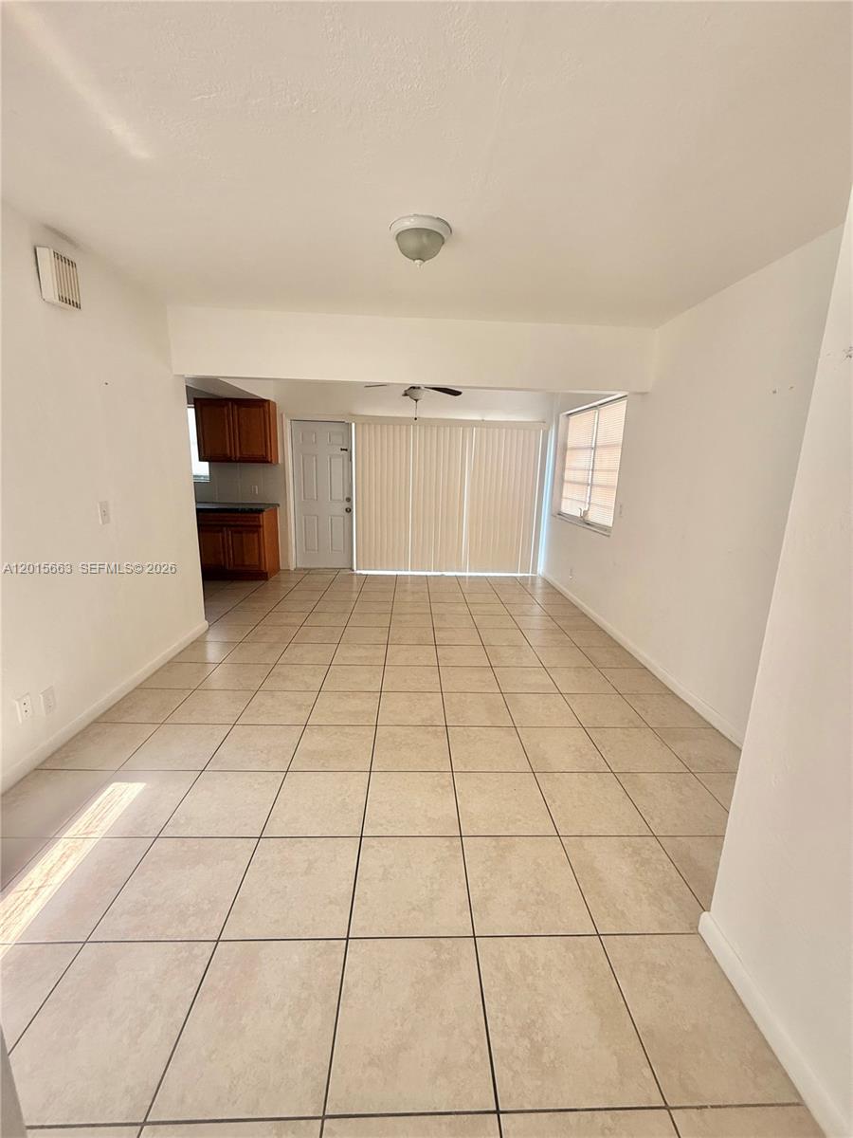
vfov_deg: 102.1
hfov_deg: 85.7
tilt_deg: -11.5
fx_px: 460
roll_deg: -1.9
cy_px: 569
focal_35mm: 14
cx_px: 426
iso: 125
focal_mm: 2.22
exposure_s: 1/99
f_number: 2.2
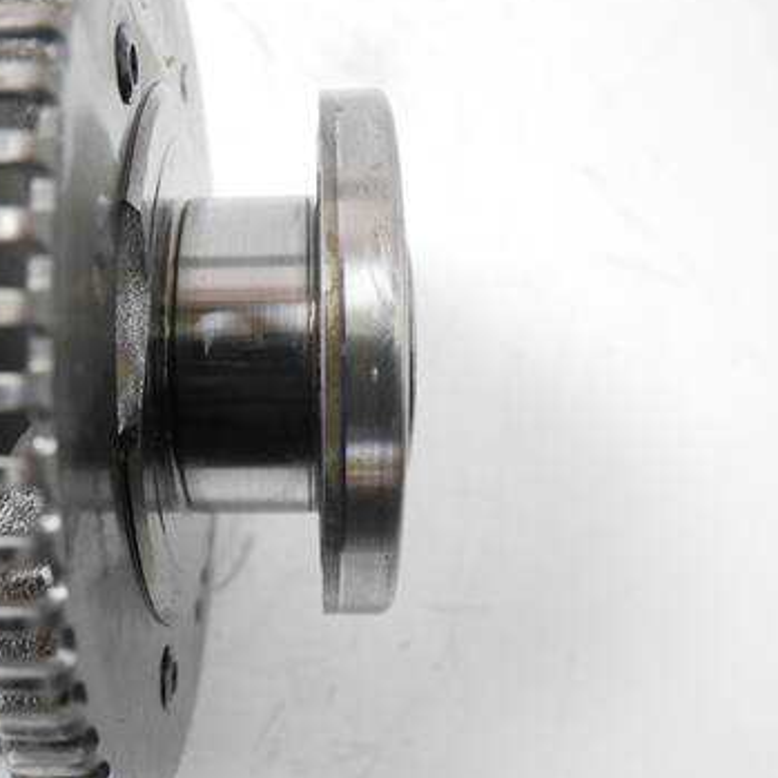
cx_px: 250
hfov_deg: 47.5
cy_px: 386
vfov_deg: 48.5
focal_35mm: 34
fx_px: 865
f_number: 3.6
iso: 640
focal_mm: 14
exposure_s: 1/60
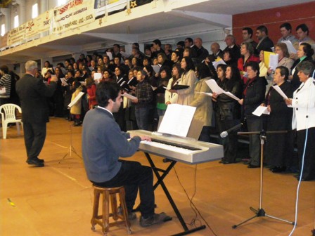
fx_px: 382
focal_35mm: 42
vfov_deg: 34.3
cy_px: 118
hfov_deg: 44.8
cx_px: 158
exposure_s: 1/50
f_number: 4
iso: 800
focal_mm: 7.5
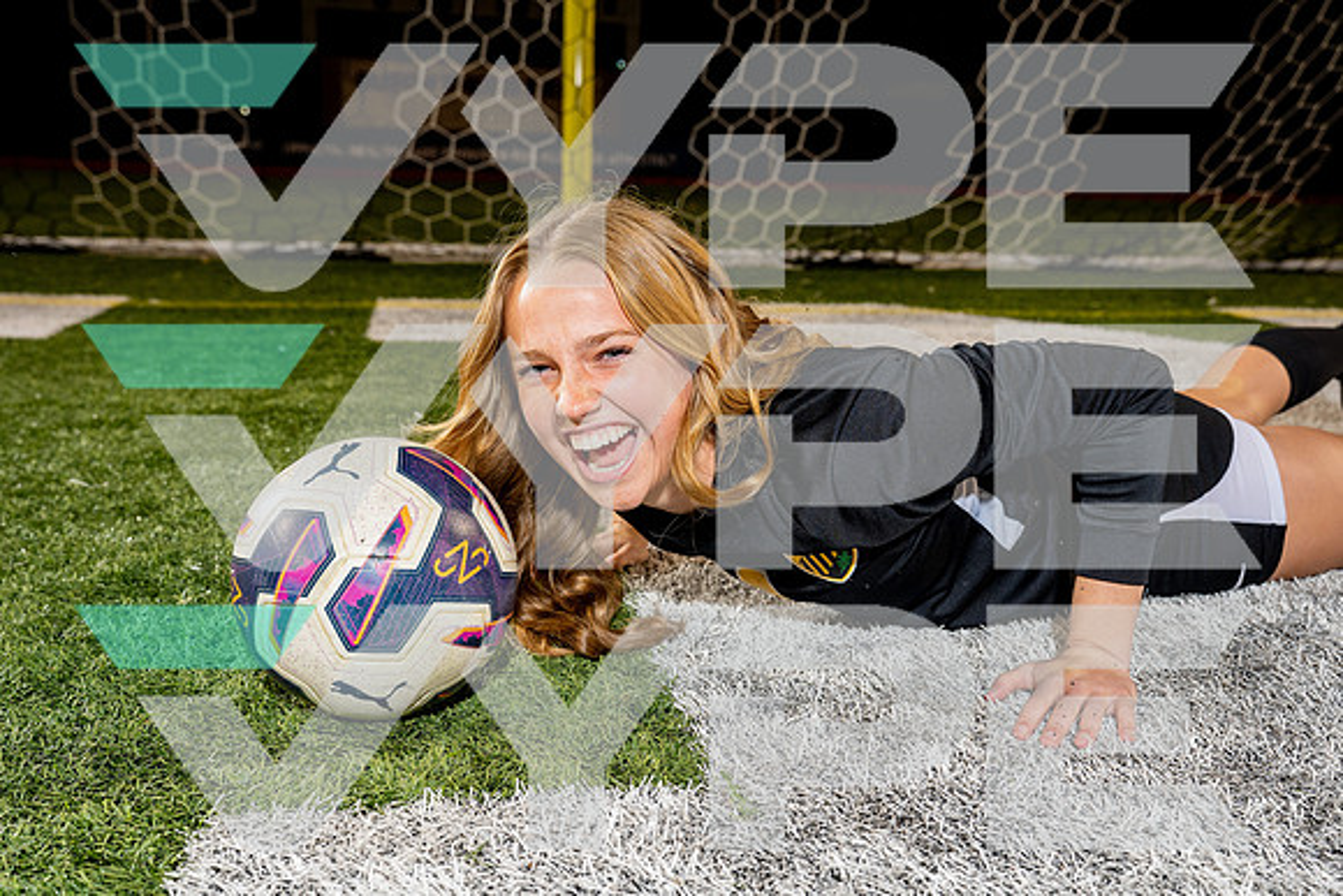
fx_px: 1493
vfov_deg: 33.4
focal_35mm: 40
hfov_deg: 48.4
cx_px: 672
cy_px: 448
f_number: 5.6
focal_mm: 40
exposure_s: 1/250
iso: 800
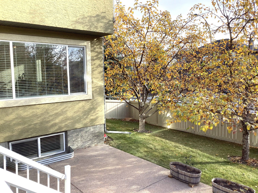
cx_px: 129
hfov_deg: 58.4
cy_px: 96
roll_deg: +1.1
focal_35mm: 31
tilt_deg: -6.6
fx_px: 231
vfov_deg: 45.4
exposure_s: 1/209
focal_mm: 3.3
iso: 25
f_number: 2.4
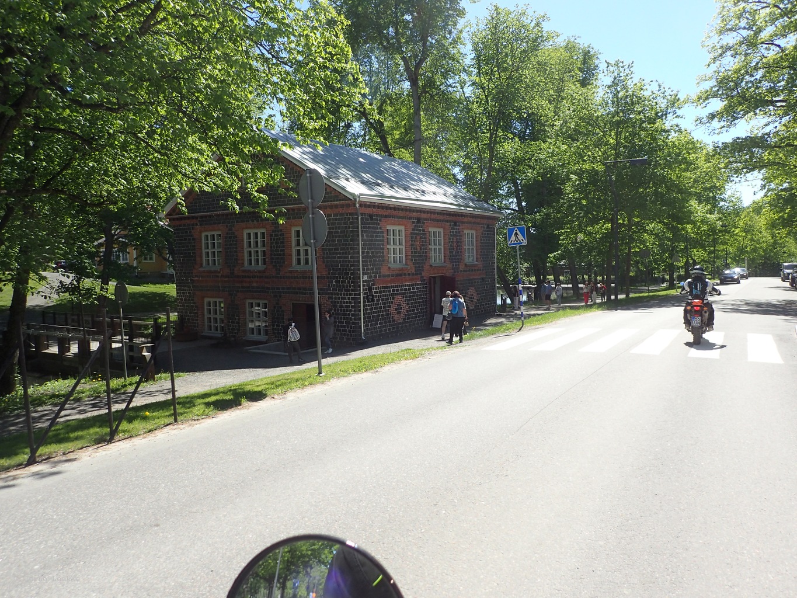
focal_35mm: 25
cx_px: 398
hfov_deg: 69.4
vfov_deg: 54.9
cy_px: 299
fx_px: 576
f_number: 2.8
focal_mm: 4.5
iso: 100
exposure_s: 1/800
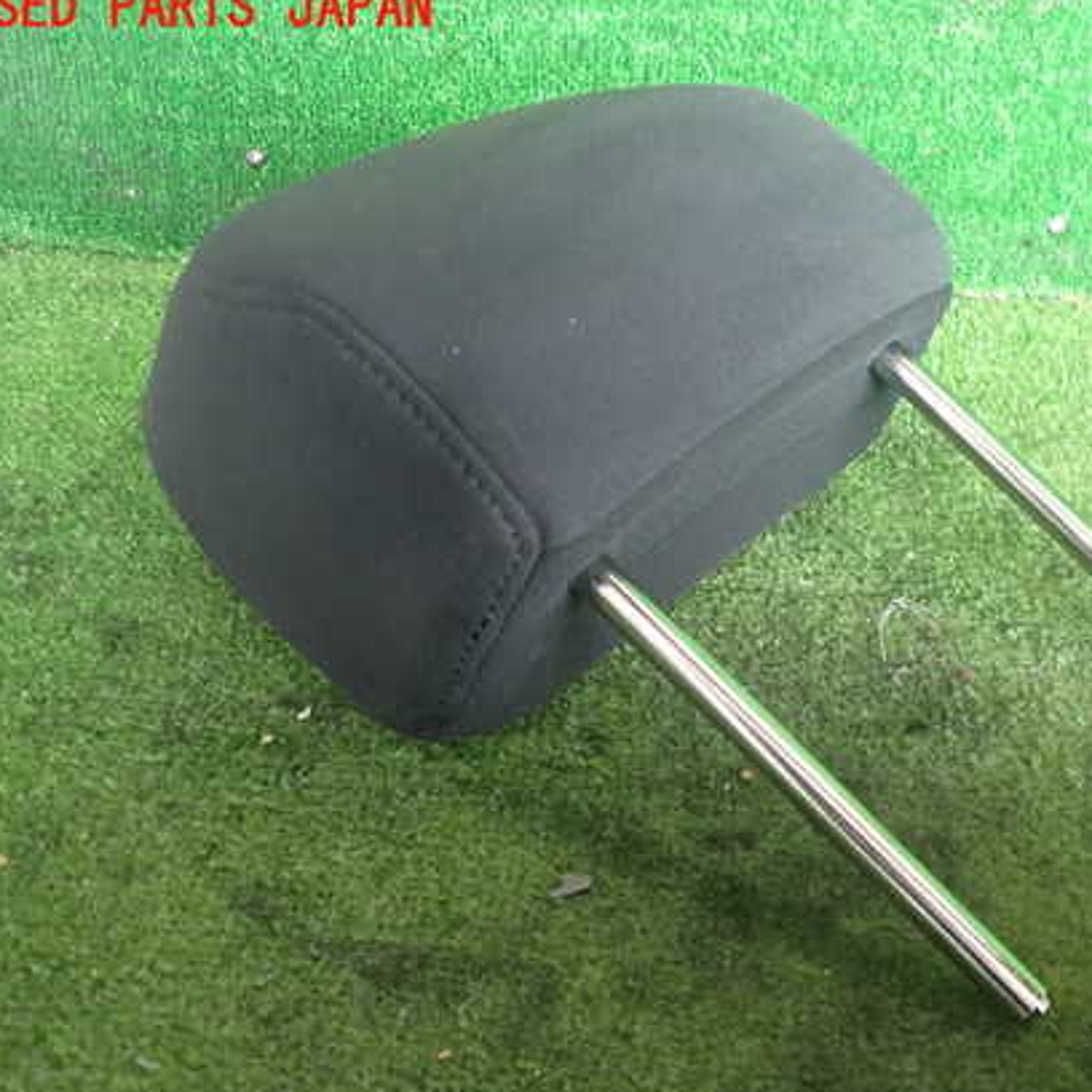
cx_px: 749
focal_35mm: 39
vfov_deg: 42.8
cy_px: 578
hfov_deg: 42.1
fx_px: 1392
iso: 250
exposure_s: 1/30
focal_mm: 5.4
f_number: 2.3
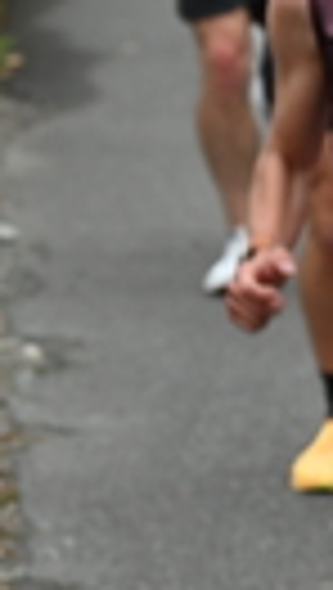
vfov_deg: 5.5
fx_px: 6071
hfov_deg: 3.1
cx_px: 1084
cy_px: -52
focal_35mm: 388
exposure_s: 1/160
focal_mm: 88
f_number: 6.3
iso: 400
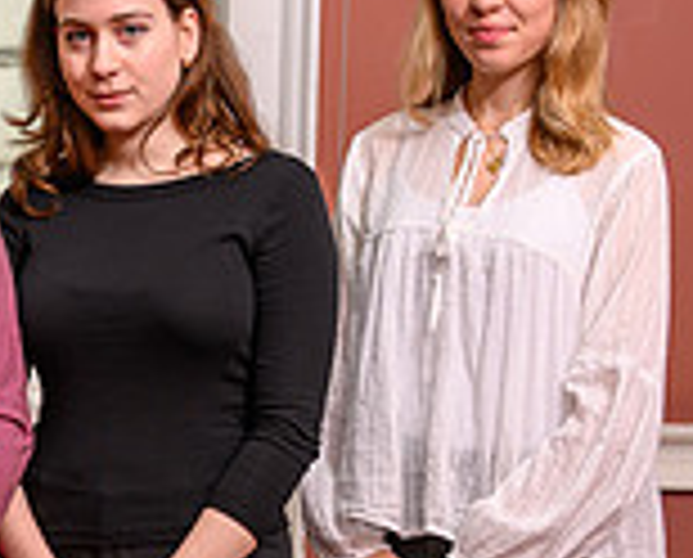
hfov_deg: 12.6
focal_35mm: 150
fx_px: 3084
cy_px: 531
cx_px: -90
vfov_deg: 10.3
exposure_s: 1/200
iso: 64
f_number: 4
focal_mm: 37
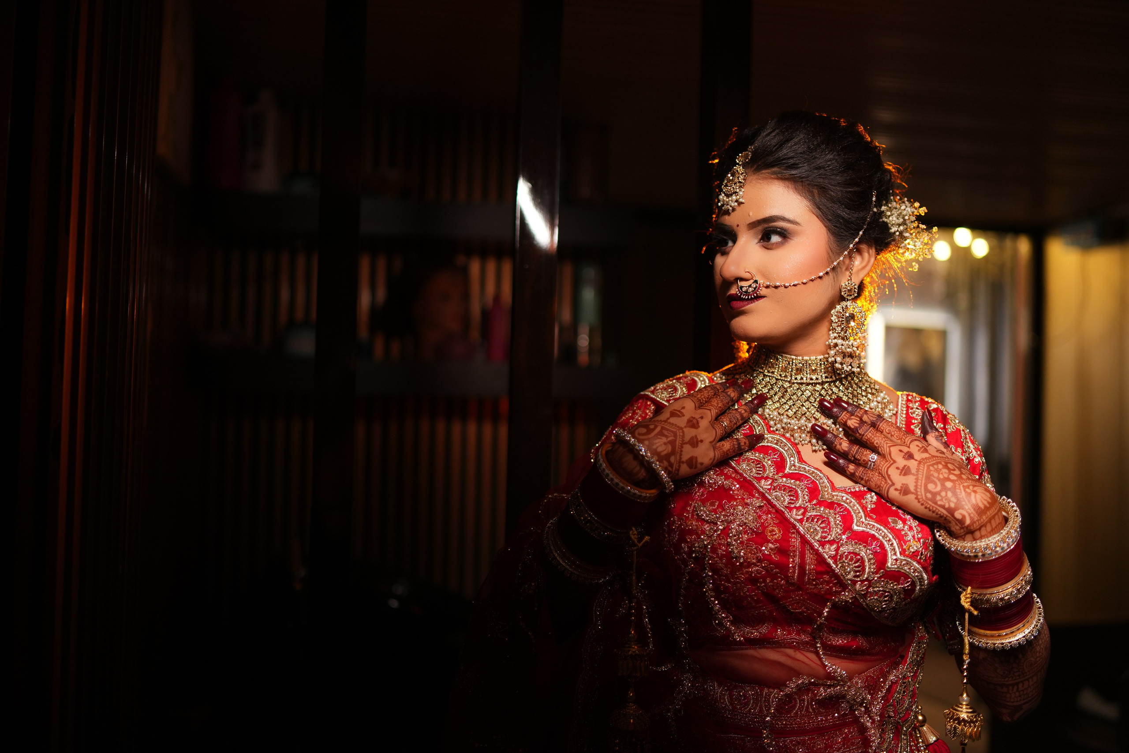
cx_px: 564
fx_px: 1098
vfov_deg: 37.9
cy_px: 376
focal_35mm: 35
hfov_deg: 54.4
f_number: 1.4
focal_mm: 35
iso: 800
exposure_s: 1/200
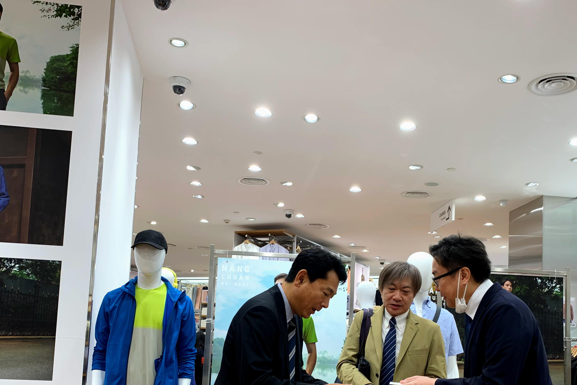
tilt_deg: +4.7
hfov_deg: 49.5
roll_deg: -1.8
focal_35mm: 39
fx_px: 625
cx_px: 315
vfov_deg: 33.4
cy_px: 297
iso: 40
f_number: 1.8
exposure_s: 1/100
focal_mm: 4.25
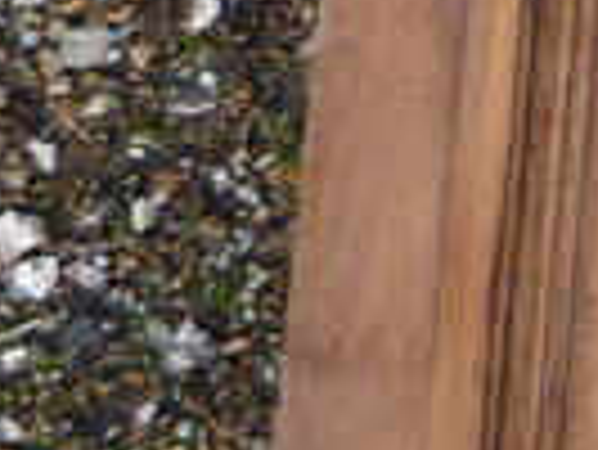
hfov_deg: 7.7
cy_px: -148
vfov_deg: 6.5
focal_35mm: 226
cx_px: 1745
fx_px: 3908
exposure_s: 1/100
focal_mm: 5.2
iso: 100
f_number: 4
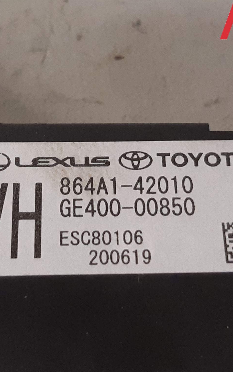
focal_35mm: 37
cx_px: 120
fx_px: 376
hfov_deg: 34.4
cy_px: 185
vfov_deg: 52.8
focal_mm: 3.93
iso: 160
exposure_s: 1/50
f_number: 1.7
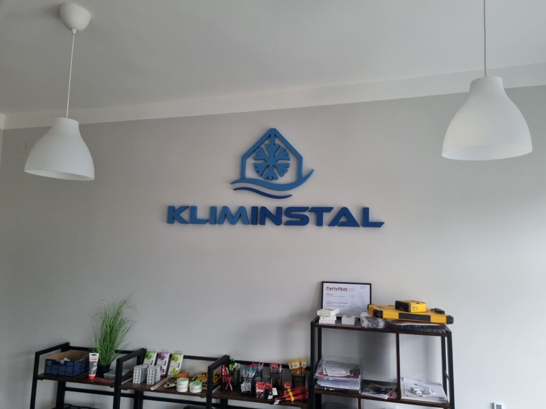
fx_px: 410
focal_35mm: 26
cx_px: 273
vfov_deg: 53.1
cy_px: 204
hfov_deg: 67.3
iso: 320
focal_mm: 5.4
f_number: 1.8
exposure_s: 1/50
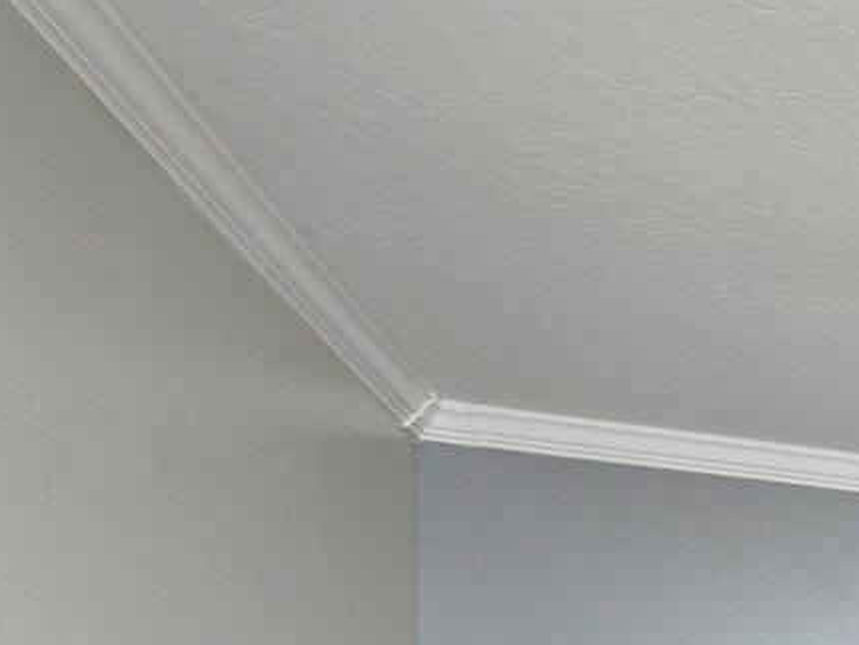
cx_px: 1862
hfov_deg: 17.3
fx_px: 1589
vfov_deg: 19.6
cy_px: 1002
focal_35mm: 64
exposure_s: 1/20
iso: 400
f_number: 9
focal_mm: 14
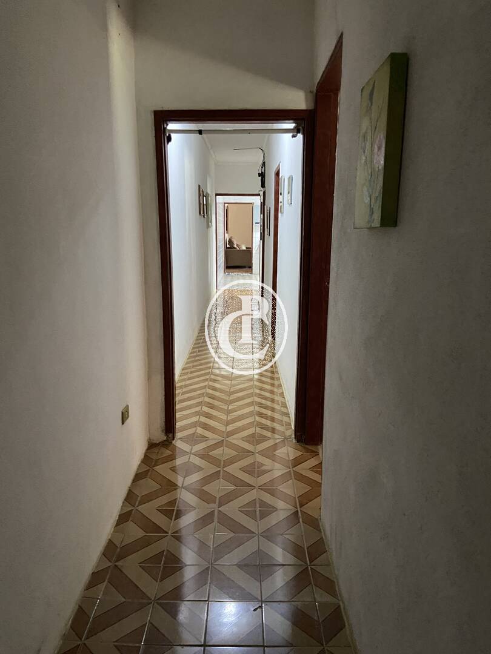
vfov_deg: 67.3
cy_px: 327
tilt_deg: -10.0
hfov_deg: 53.1
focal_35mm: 26
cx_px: 246
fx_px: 492
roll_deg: -1.0
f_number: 1.8
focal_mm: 4.25
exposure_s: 1/30
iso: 640
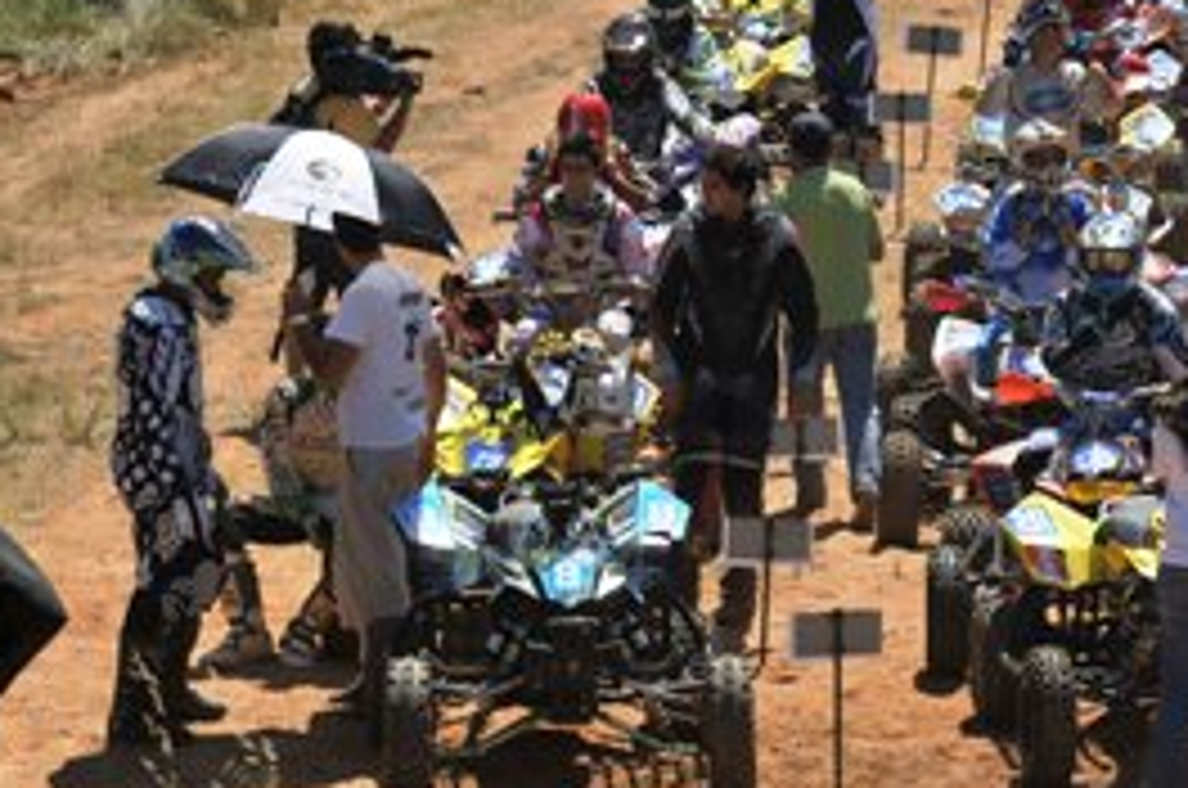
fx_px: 8000
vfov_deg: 5.6
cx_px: 922
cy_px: 389
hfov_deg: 8.5
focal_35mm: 243
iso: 200
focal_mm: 95
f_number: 6.3
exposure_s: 1/1000
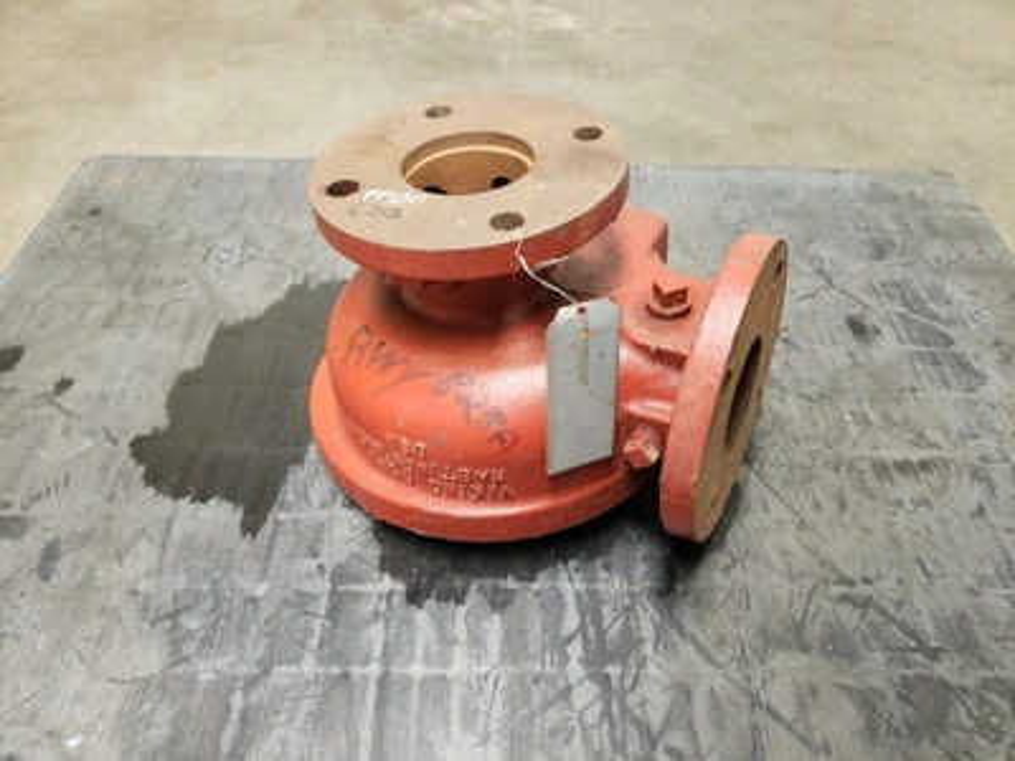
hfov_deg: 67.3
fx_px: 762
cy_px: 380
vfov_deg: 53.1
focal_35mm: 26
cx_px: 508
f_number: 1.5
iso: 250
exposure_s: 1/20
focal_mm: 4.3
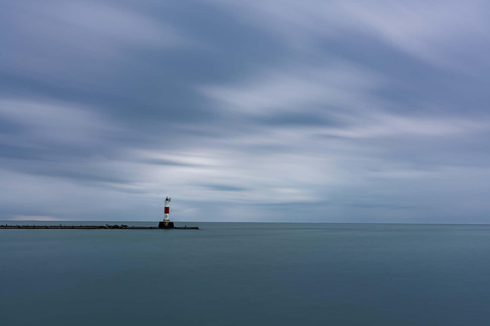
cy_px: 163
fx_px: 476
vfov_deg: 37.9
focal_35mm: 35
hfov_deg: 54.4
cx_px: 245
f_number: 11
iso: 50
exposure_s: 45
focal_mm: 35
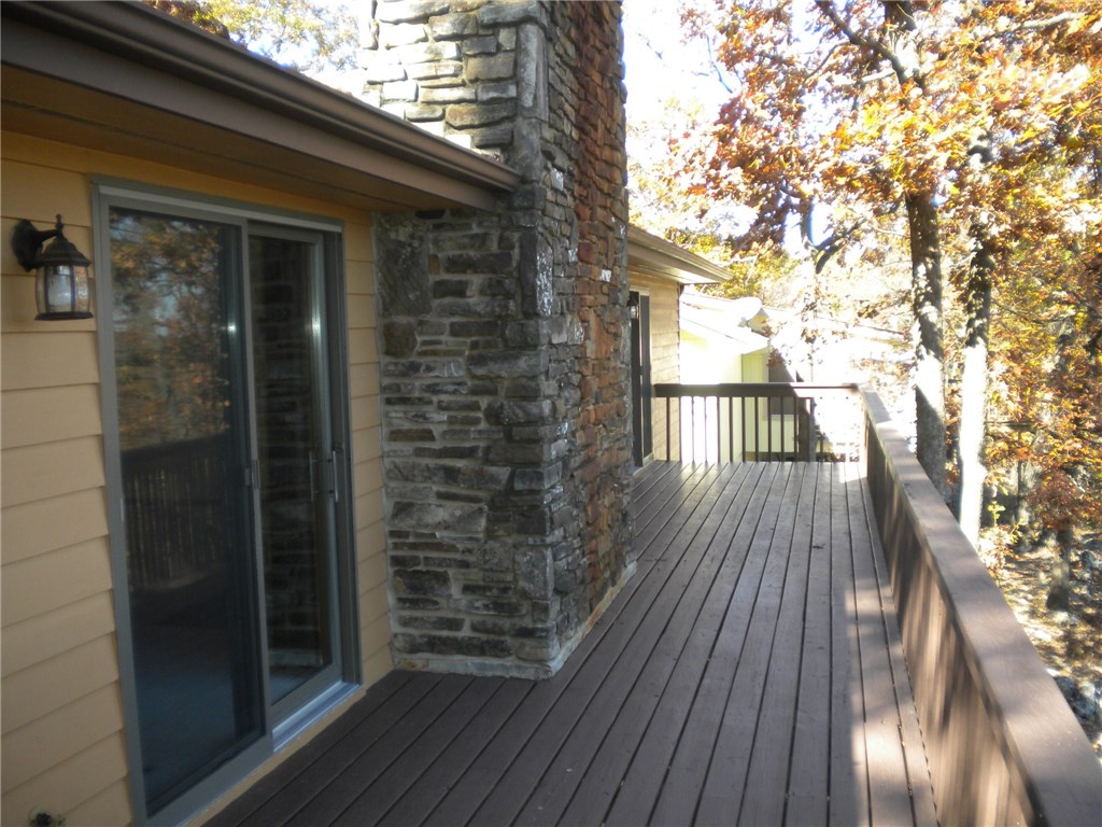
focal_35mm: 35
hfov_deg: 52.6
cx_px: 551
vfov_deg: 40.7
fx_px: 1114
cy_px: 414
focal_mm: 6.3
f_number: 3.1
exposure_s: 1/195
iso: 113
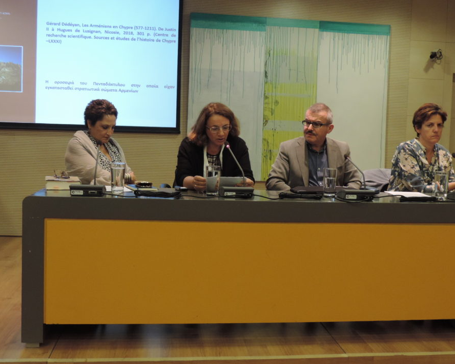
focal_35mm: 45
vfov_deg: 33.4
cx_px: 237
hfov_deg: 41.1
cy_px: 172
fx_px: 606
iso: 400
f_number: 3.3
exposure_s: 1/40
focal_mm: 7.1
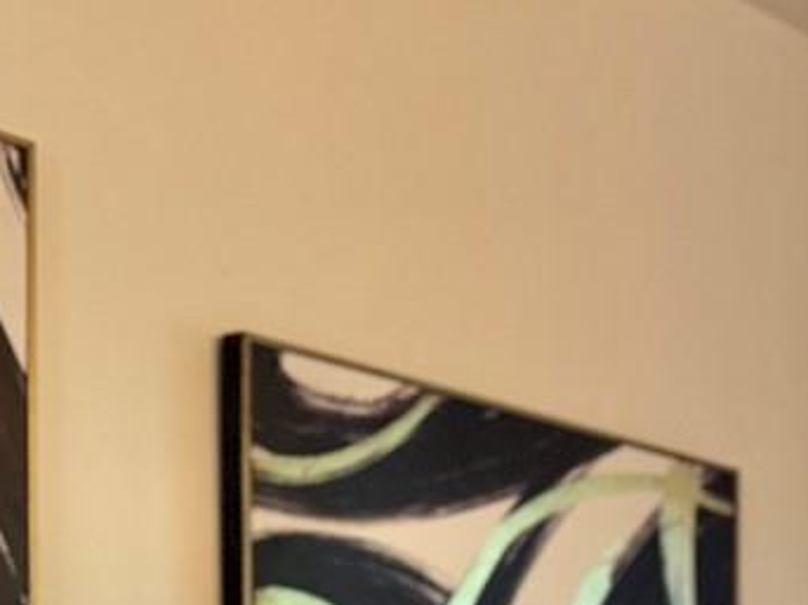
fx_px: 2613
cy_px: 1055
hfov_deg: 16.4
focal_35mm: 112
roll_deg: -0.8
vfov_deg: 12.2
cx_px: 1107
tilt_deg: -0.9
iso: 200
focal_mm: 6.76
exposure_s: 1/151
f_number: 1.78
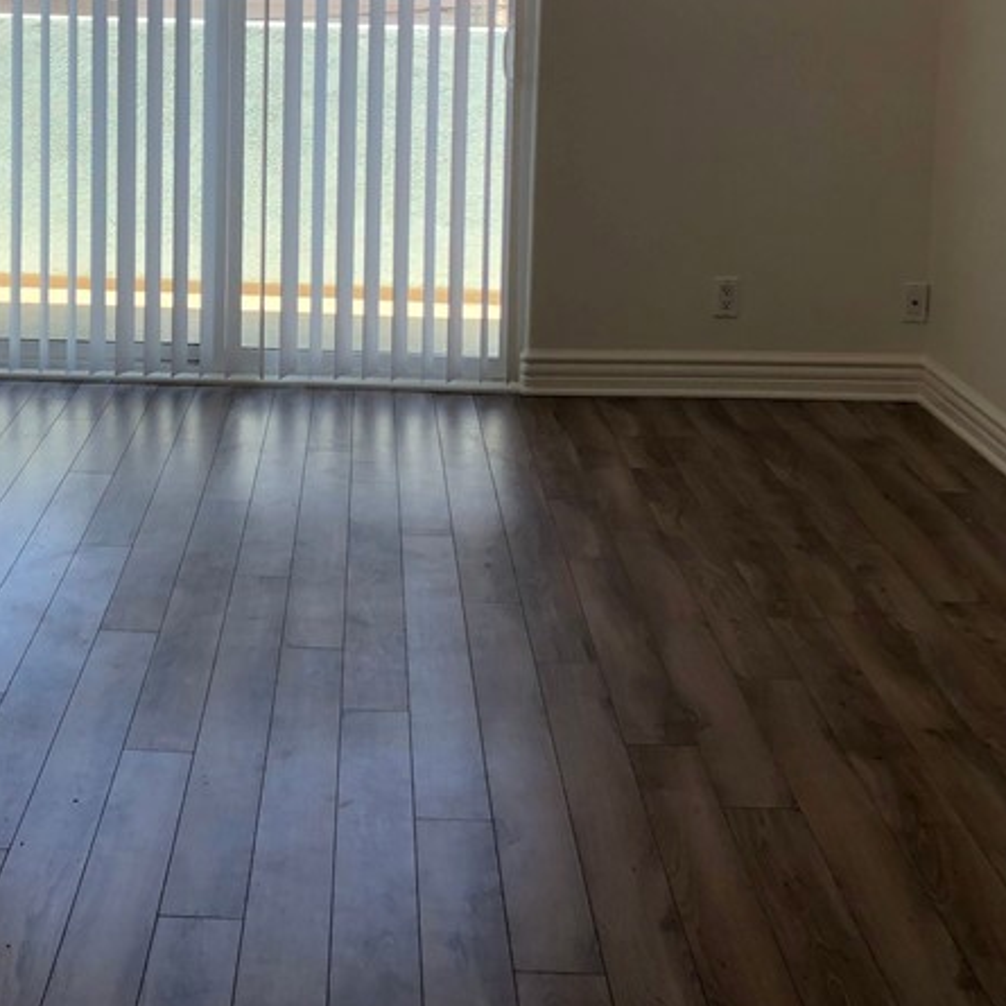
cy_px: 163
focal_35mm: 57
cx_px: 231
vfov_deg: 29.2
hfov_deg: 29.5
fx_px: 1874
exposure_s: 1/185
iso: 20
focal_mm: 4
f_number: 1.8
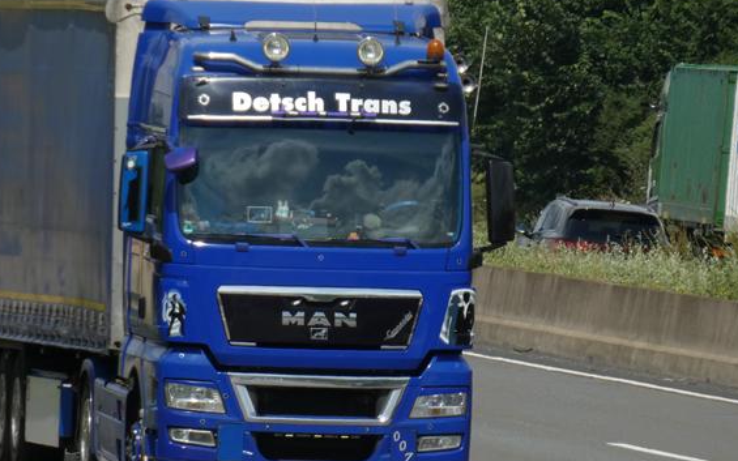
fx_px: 19367
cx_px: 315
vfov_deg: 1.4
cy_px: 205
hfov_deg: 2.2
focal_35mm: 963
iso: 80
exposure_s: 1/640
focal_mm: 115
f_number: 5.6
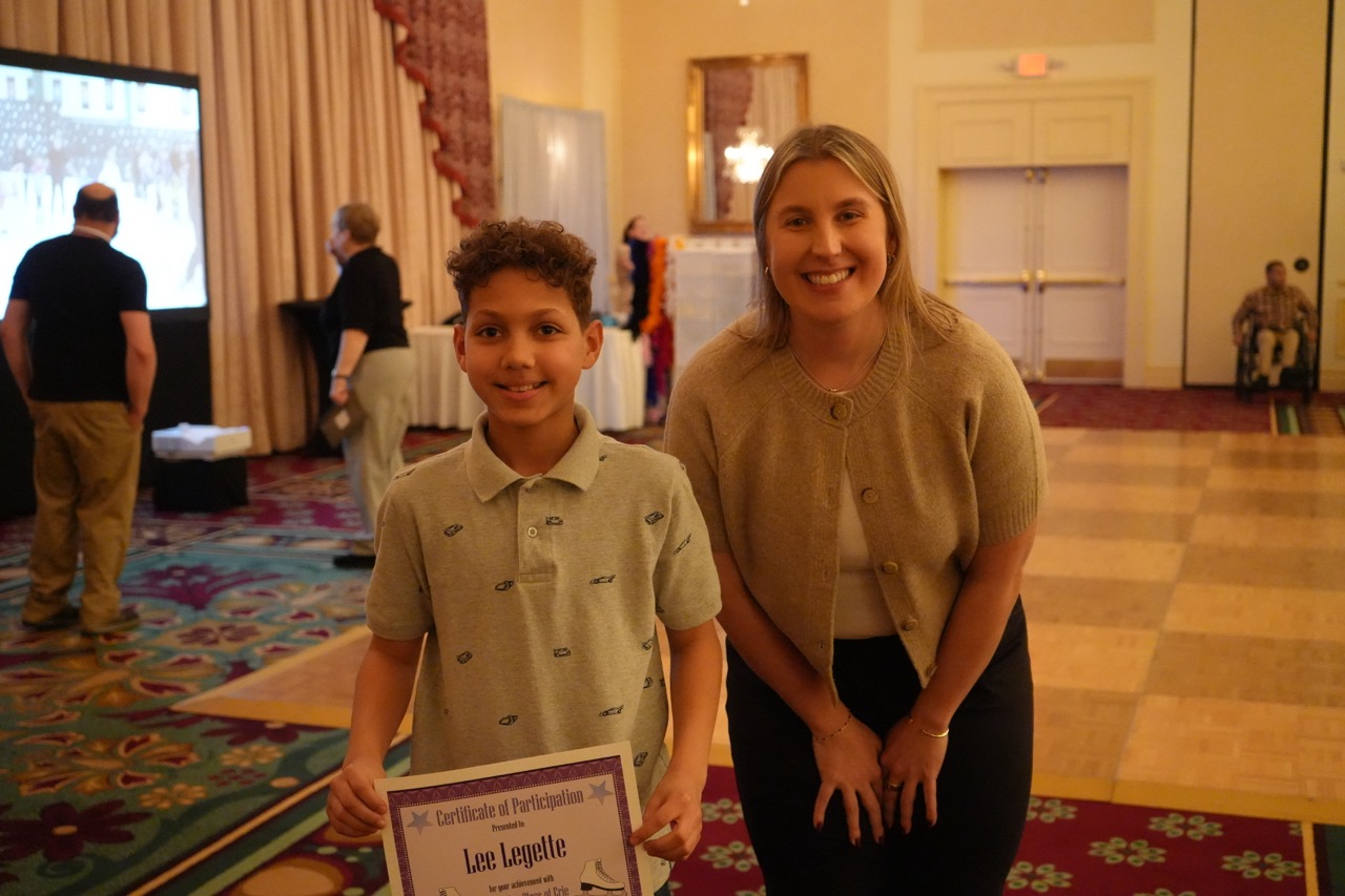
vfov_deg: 31.2
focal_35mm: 43
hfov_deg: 45.4
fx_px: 1606
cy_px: 448
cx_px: 672
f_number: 4.5
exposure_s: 1/160
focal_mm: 43
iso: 12800
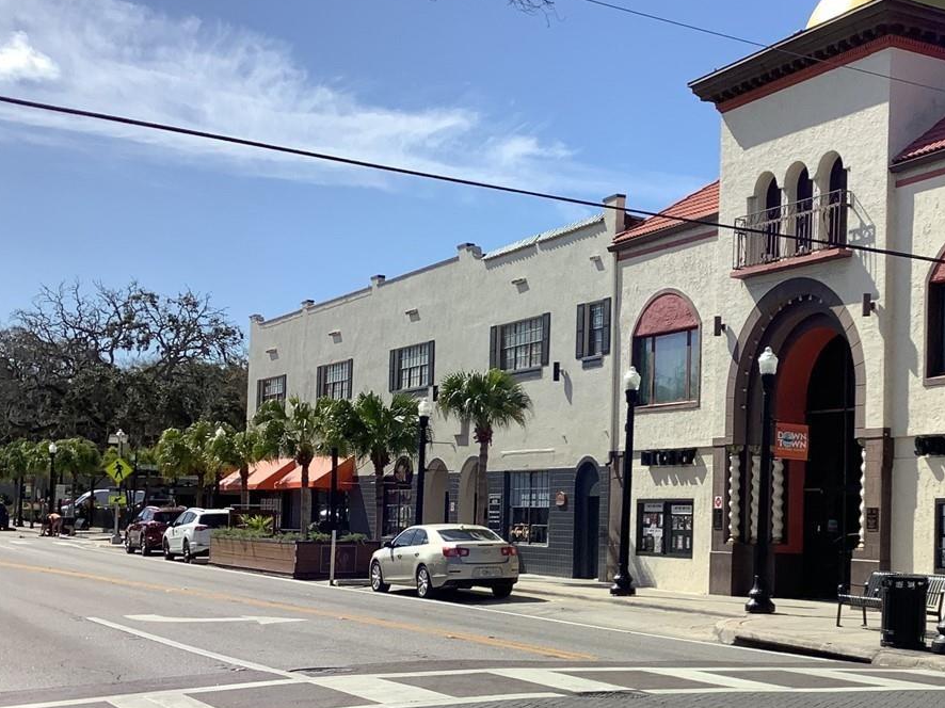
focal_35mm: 56
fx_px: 1528
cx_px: 726
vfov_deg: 26.0
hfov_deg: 33.6
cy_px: 436
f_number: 2.4
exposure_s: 1/1773
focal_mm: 3.3
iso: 25
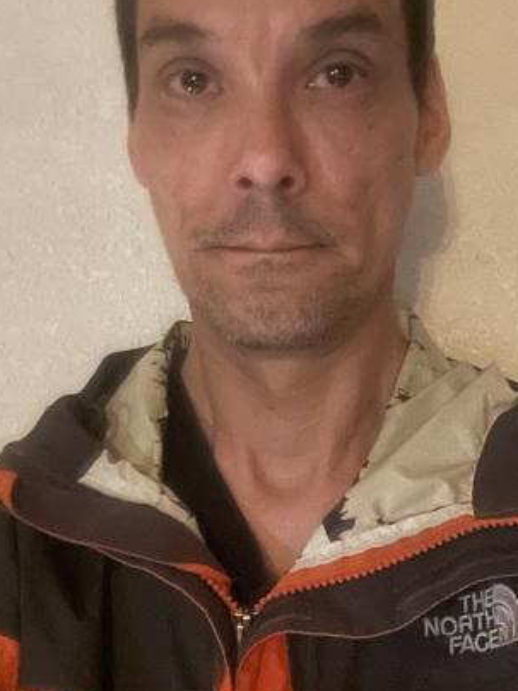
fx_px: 1038
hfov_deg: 28.0
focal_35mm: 52
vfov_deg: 36.7
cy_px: 287
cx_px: 276
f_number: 2.2
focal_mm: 2.71
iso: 2000
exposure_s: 1/8
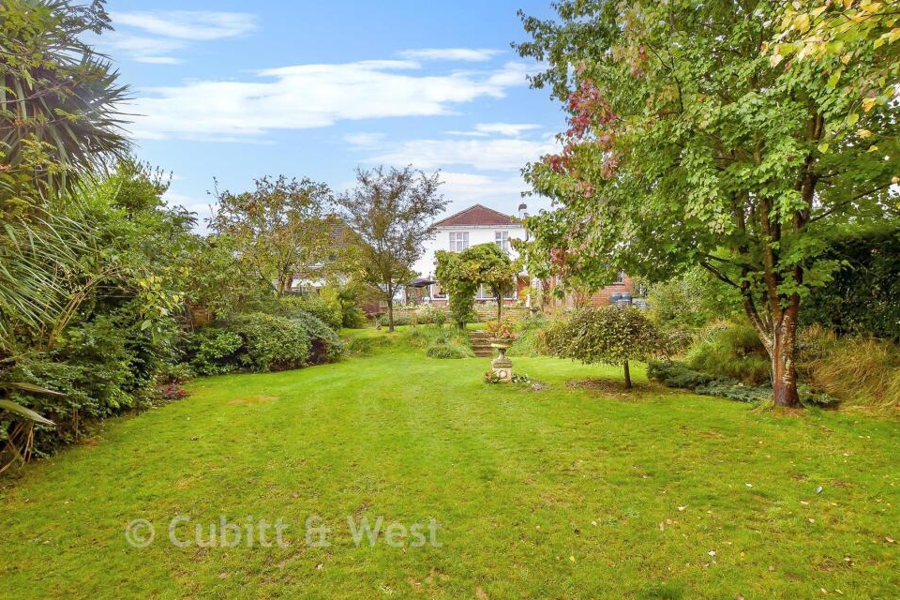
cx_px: 437
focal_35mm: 16
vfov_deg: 73.7
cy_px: 313
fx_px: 400
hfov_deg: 96.7
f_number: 9
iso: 400
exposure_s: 1/250
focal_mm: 10
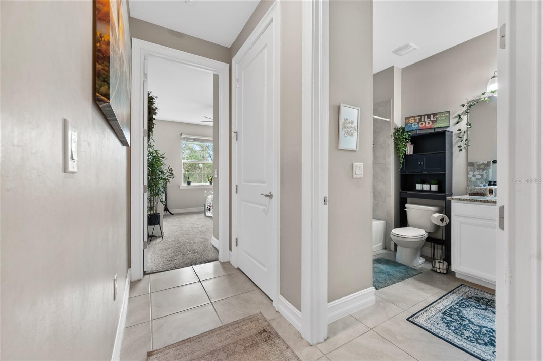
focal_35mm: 14
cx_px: 272
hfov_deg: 104.3
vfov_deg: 81.1
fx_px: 211
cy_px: 180
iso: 200
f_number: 8
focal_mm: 14
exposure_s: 1
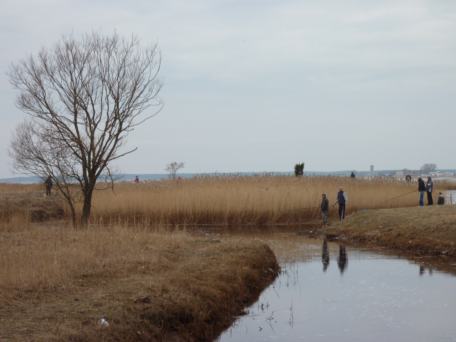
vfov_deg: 15.4
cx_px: 228
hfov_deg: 20.4
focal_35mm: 96
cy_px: 171
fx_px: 1265
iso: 80
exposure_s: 1/400
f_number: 4.3
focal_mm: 15.8
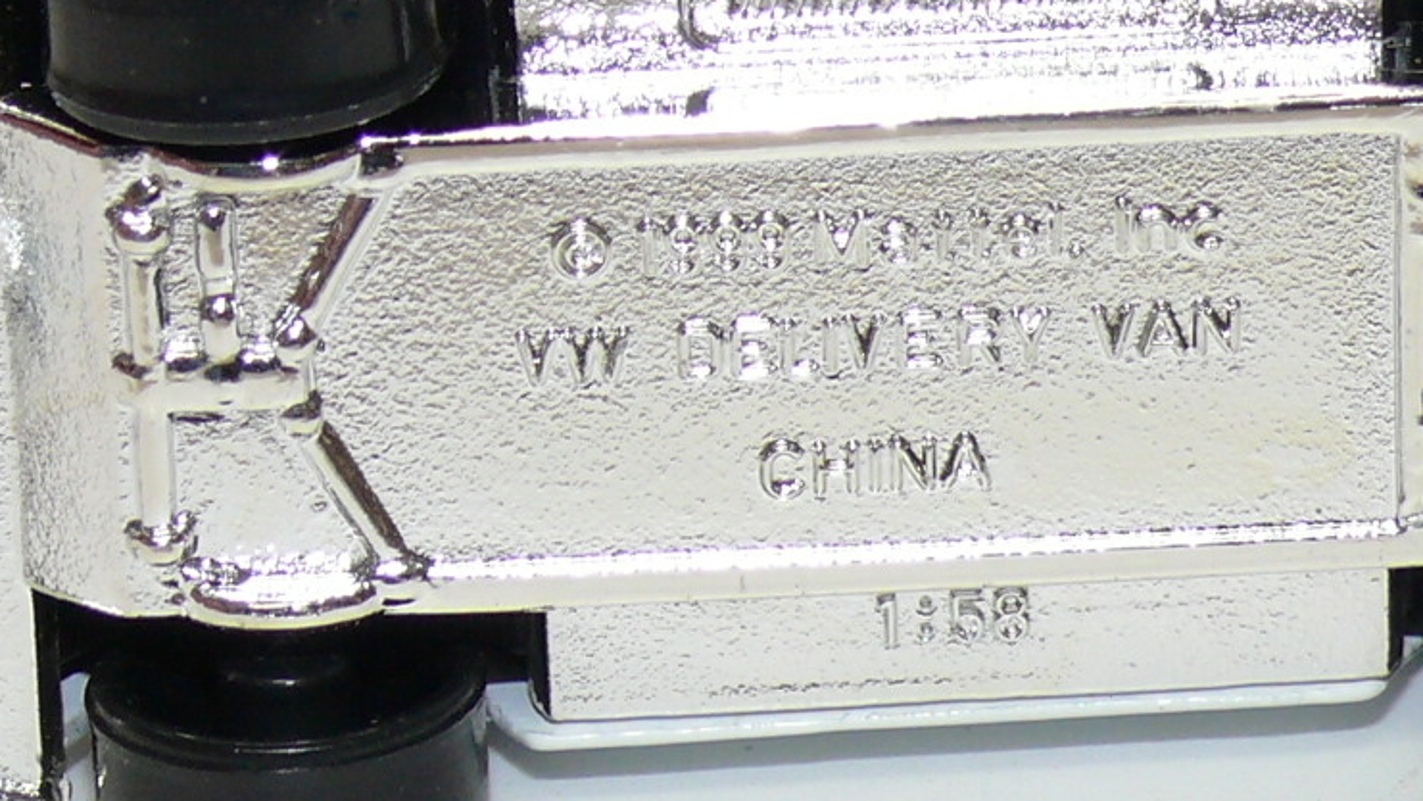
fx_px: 9057
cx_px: 947
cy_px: 111
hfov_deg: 9.0
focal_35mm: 240
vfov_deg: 5.1
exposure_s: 1/30
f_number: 4
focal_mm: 13.3
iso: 100
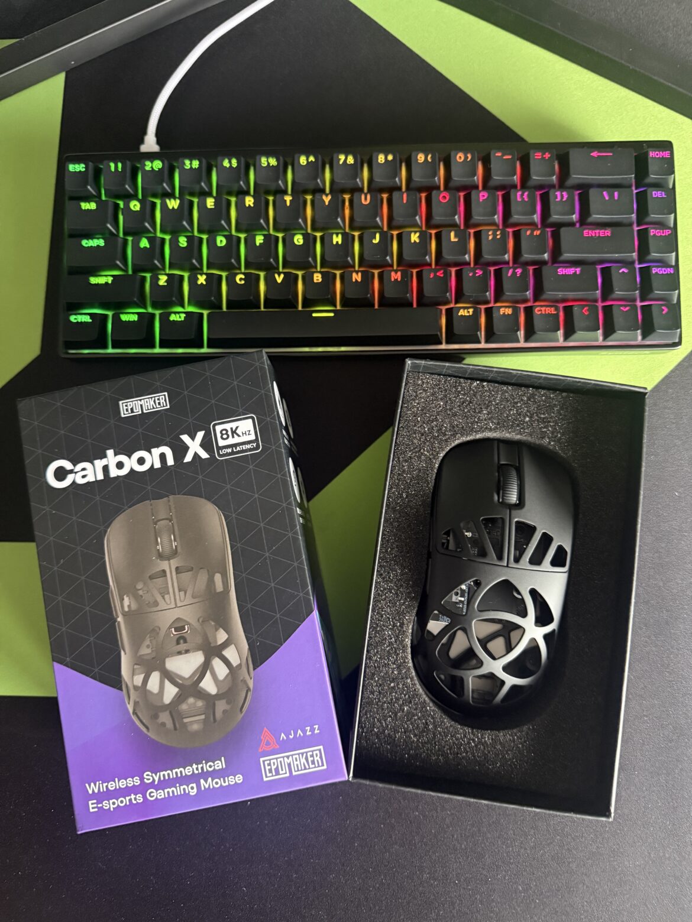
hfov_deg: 56.8
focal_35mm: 24
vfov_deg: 71.6
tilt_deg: -80.9
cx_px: 346
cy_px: 461
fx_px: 640
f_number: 1.78
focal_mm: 6.76
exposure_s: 1/39
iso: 1000
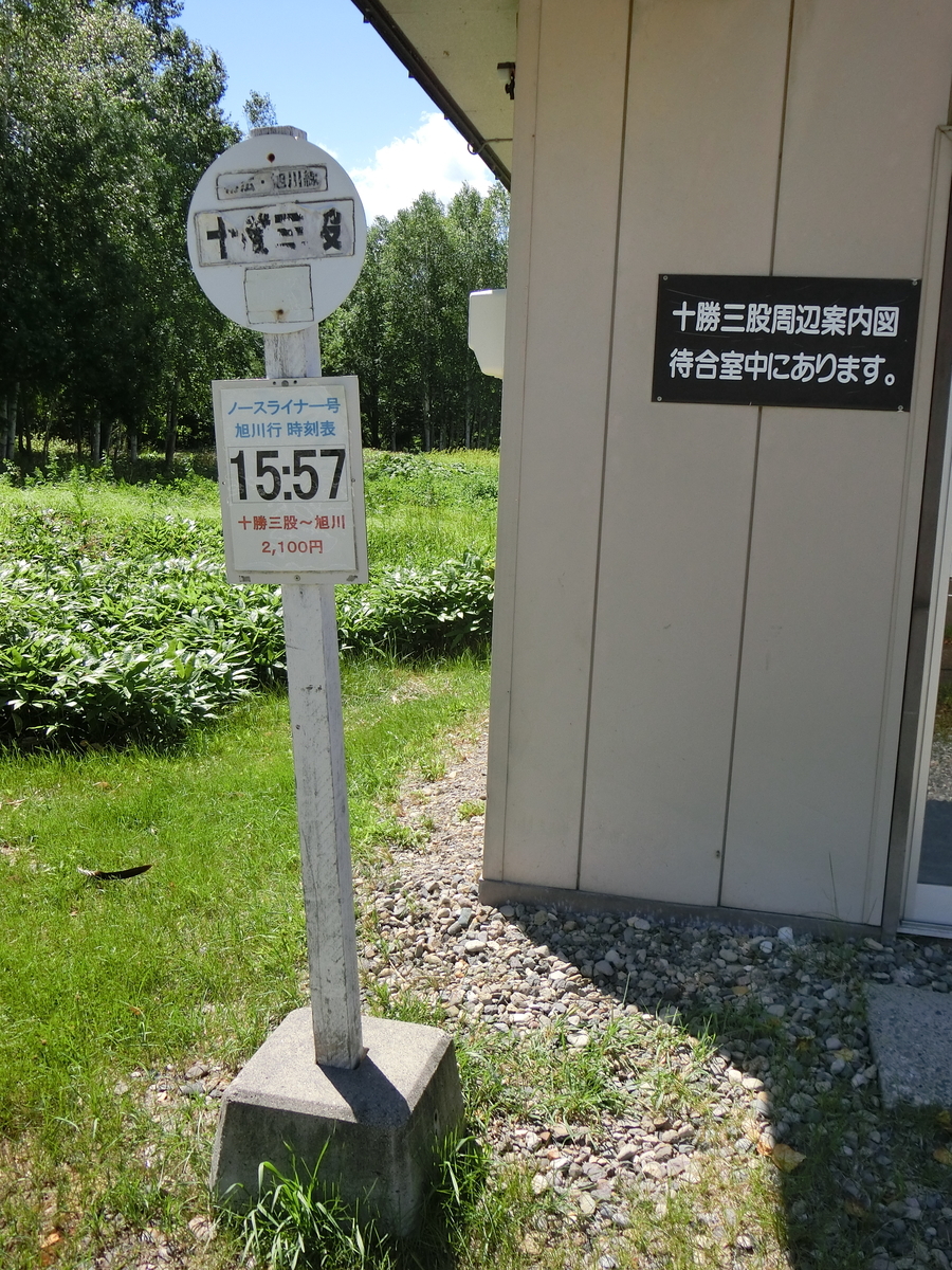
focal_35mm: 34
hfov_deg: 41.8
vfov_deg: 54.0
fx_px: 1247
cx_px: 476
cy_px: 635
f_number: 3.9
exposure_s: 1/500
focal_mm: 6
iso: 80
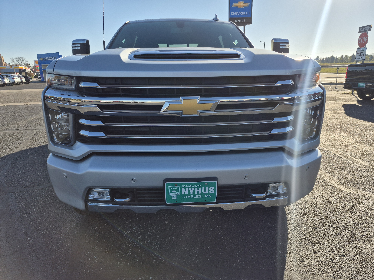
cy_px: 140
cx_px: 187
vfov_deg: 58.9
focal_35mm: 23
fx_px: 248
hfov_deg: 73.9
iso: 25
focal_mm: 5.4
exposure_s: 1/2064
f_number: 1.8
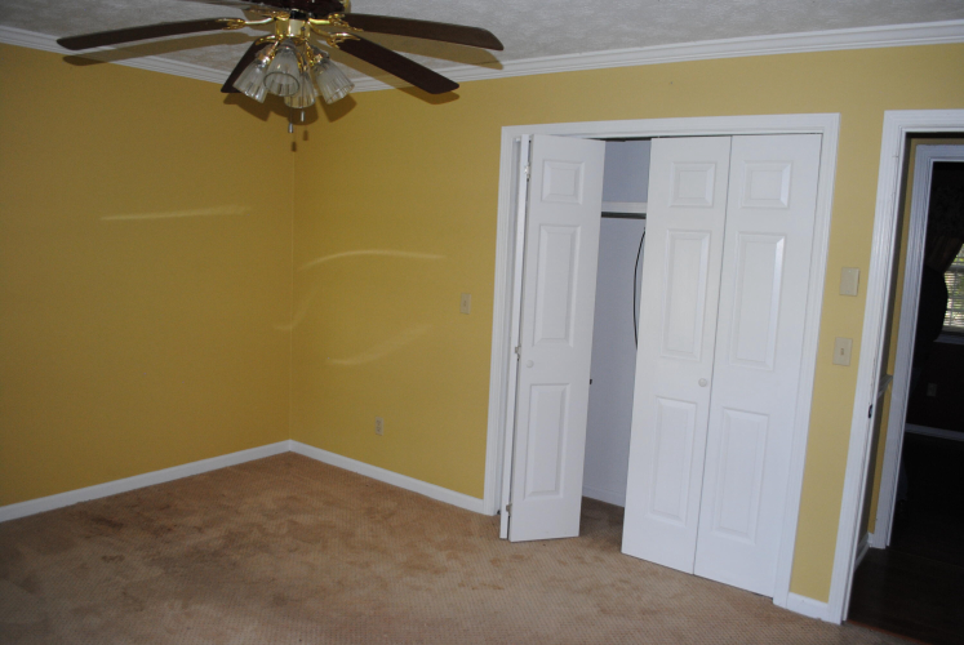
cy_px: 322
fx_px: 724
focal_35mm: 27
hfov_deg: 67.3
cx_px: 482
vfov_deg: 48.0
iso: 400
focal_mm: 18
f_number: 4
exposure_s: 1/60
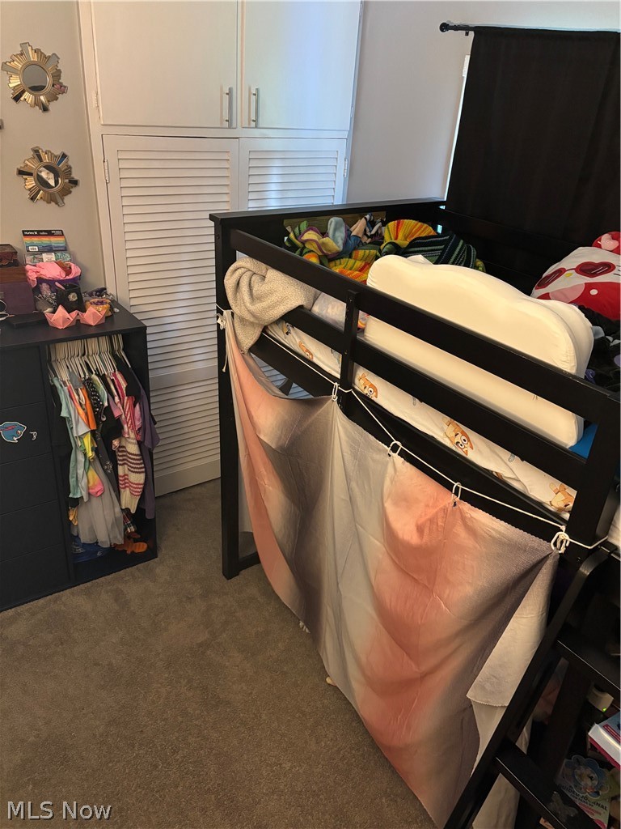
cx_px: 310
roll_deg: -4.7
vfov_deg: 67.3
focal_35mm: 26
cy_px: 414
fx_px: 622
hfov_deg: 53.1
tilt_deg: -32.0
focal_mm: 5.96
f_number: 1.6
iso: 500
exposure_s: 1/30
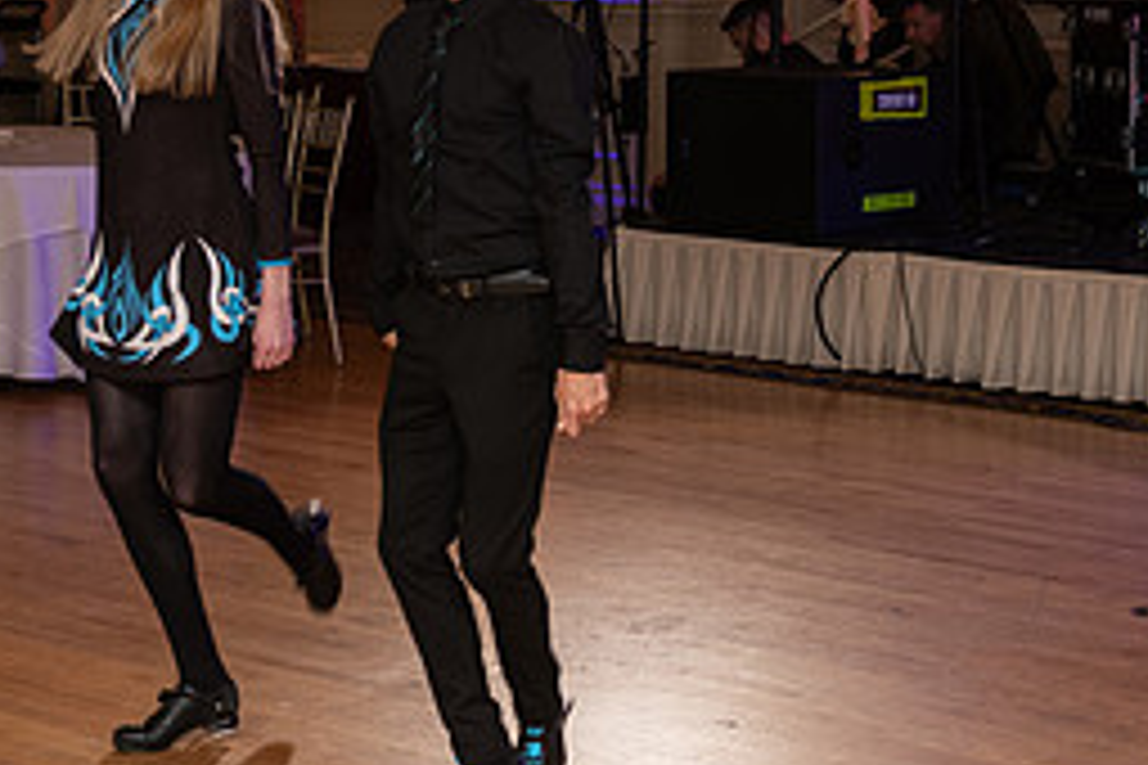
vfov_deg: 12.5
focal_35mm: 109
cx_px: 491
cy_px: 218
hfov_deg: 18.7
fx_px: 3476
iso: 500
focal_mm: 48
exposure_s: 1/160
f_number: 3.5
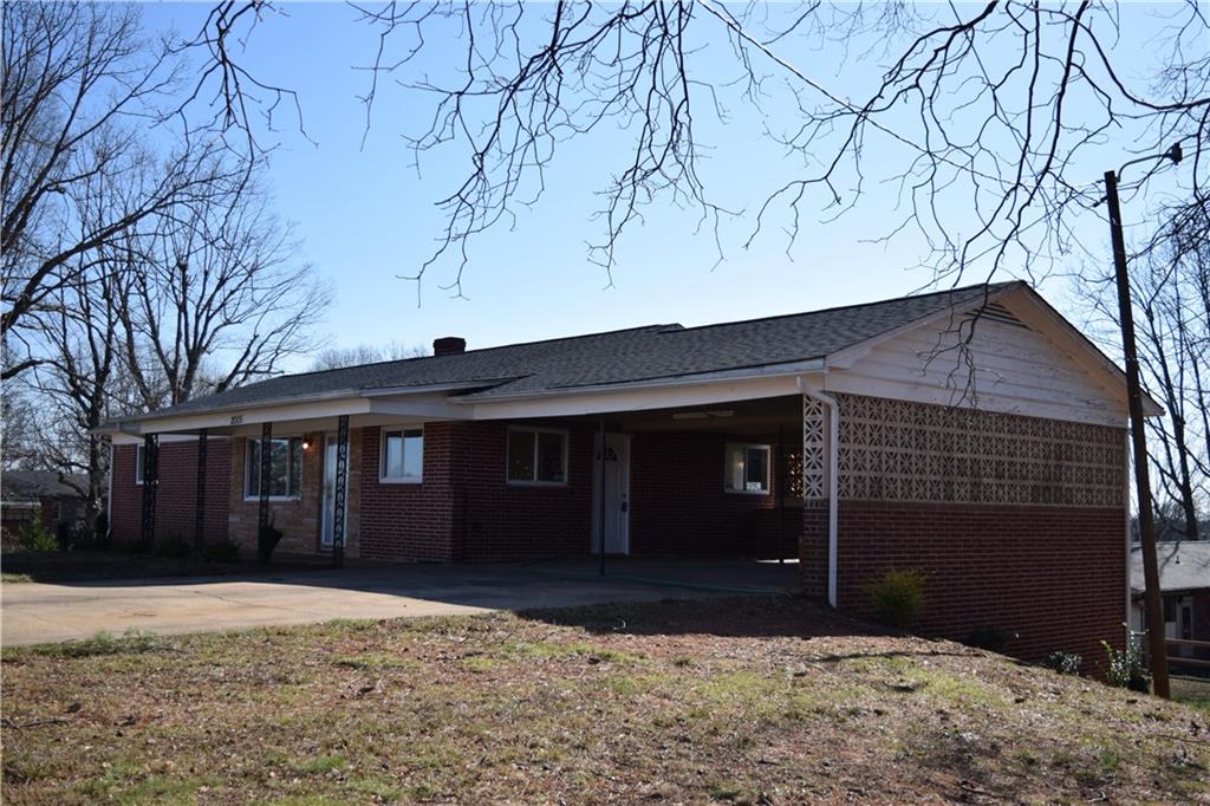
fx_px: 1260
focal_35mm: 38
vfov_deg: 35.5
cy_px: 403
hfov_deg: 51.3
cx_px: 605
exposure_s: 1/4000
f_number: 4
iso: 400
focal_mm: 25
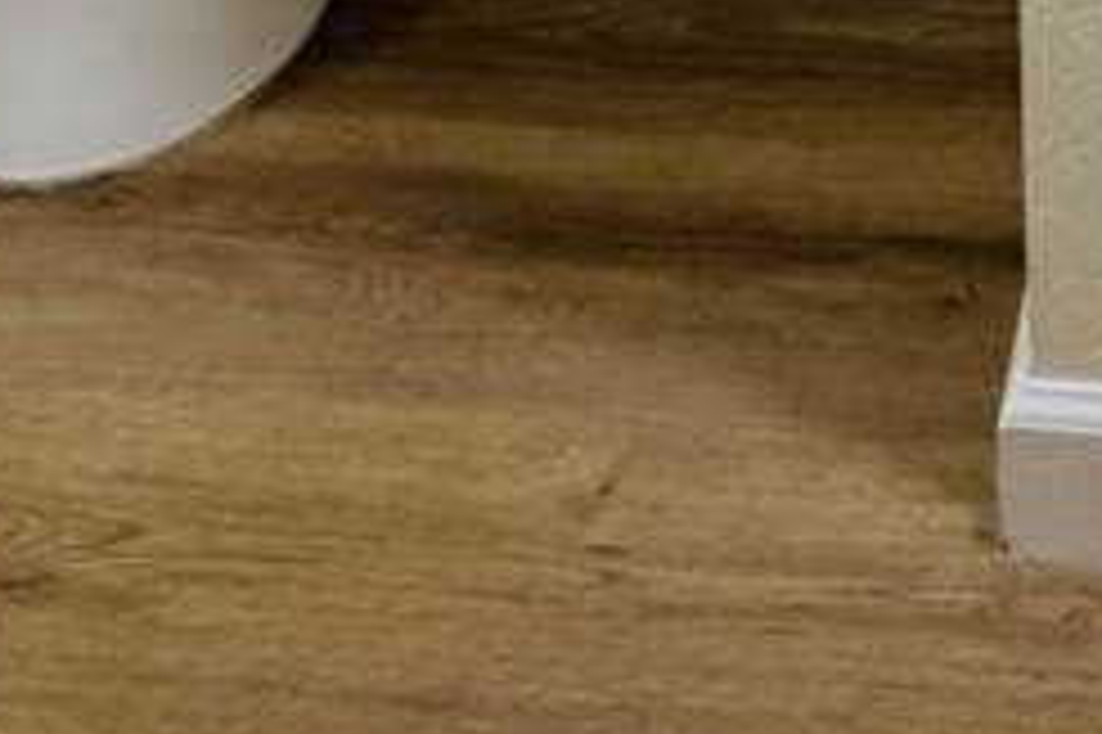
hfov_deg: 13.3
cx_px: 1100
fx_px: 4680
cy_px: -1961
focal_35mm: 153
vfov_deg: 7.2
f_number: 1.78
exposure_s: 1/120
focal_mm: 6.76
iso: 80
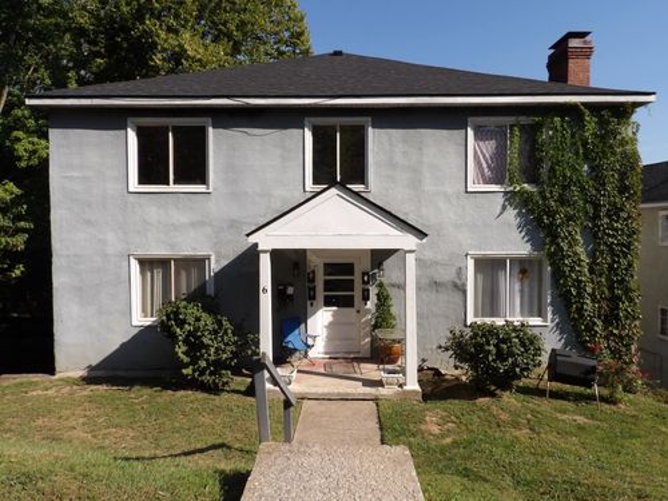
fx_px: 463
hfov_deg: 71.6
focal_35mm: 24
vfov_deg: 56.8
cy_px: 250
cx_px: 334
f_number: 4.6
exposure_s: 1/540
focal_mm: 4.3
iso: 100
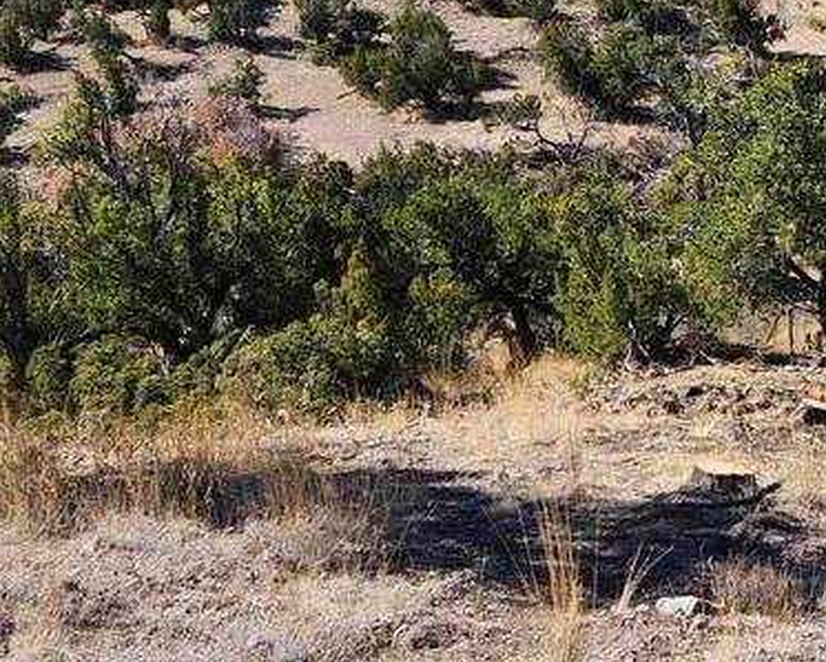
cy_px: 24
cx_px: 921
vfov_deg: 19.4
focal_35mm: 77
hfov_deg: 23.2
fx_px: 1884
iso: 20
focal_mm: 5.4
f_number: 1.8
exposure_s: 1/1300
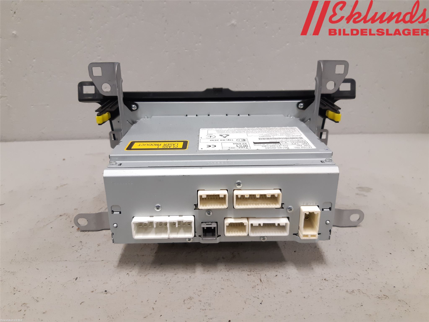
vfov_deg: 53.1
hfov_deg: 67.3
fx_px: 322
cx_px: 214
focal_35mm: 26
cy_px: 161
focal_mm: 3.93
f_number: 1.7
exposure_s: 1/50
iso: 160
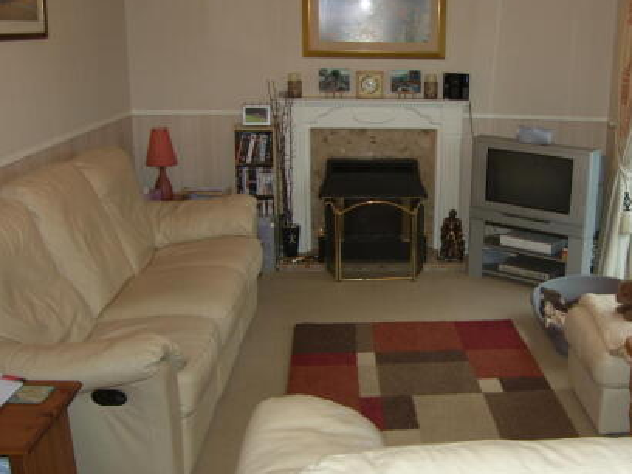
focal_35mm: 40
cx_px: 425
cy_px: 259
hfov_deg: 46.0
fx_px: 730
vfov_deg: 35.9
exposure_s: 1/30
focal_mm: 7.4
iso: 50
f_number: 2.2
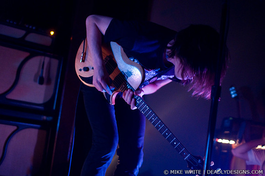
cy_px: 88
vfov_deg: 29.8
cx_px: 132
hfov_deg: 43.7
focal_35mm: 45
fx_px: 331
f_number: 1.4
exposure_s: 1/60
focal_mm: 30
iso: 1000
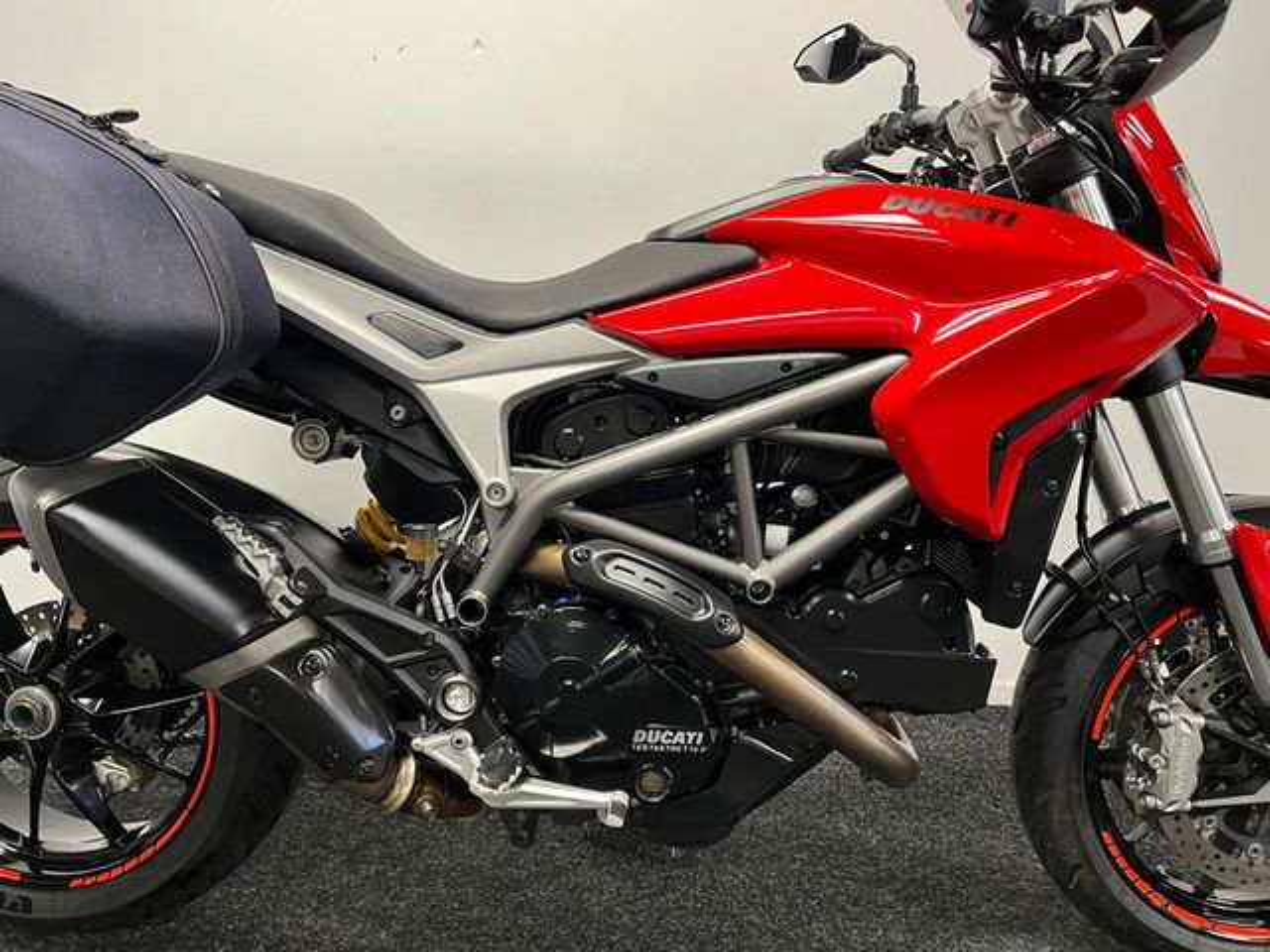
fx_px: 954
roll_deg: -0.8
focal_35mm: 26
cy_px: 476
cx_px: 635
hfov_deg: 67.3
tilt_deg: -9.4
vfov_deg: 53.1
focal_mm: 5.1
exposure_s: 1/50
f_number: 1.6
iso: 250
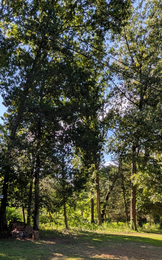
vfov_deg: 61.6
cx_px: 55
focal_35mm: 29
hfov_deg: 42.6
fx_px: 205
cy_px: 190
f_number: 2.2
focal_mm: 1.83
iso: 49
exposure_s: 1/1458
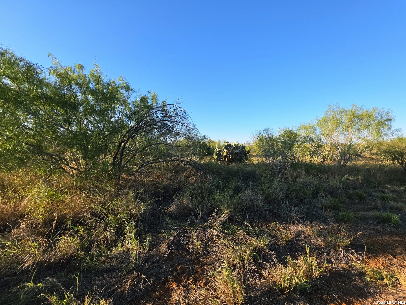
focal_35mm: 13
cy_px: 152
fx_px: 152
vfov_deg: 89.9
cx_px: 203
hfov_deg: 106.2
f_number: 1.9
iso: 16
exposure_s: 1/345
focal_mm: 2.2
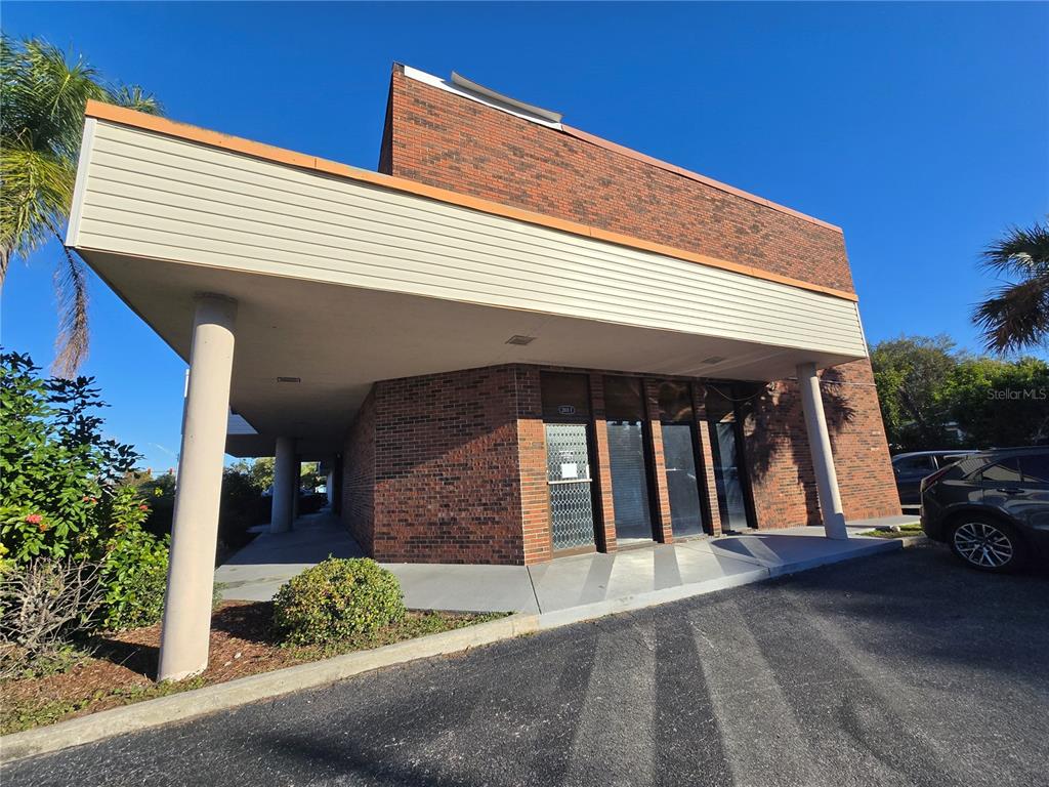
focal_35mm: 13
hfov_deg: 106.2
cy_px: 394
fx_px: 394
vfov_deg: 89.9
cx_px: 524
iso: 50
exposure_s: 1/2737
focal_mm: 2.2
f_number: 2.2
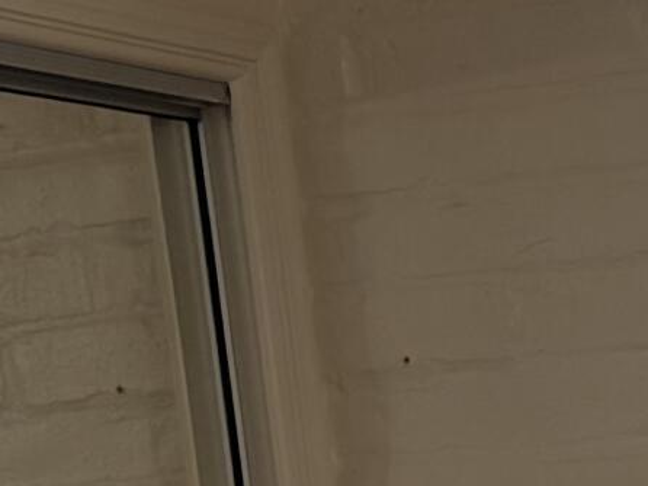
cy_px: 857
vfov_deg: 8.2
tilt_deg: -5.3
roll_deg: +5.8
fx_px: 3274
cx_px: 1203
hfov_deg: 10.6
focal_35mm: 175
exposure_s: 1/222
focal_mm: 5.96
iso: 125
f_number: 1.6
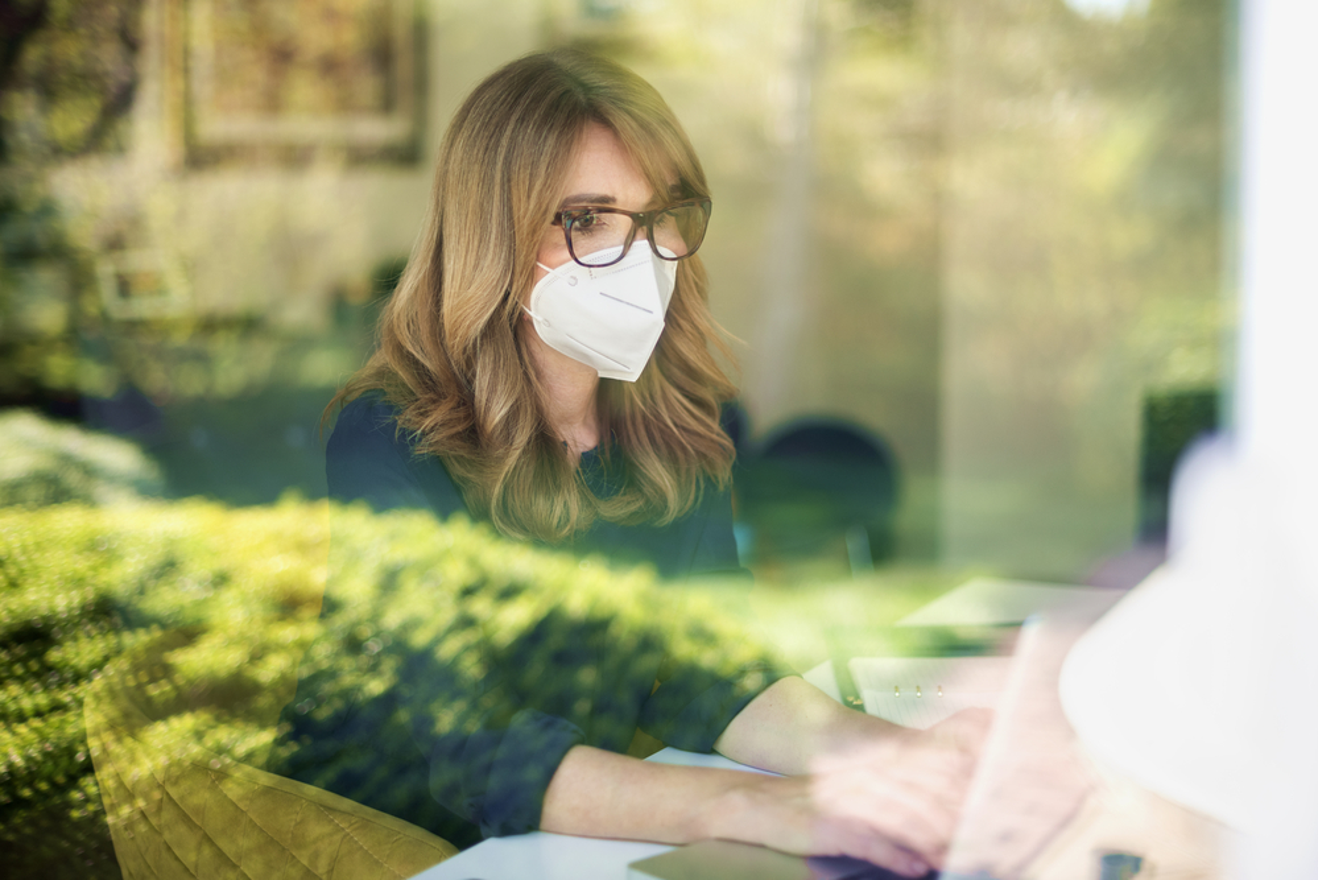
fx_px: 1831
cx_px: 659
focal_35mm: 50
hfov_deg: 39.6
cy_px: 440
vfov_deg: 27.0
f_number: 1.4
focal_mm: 50
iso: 320
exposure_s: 1/640
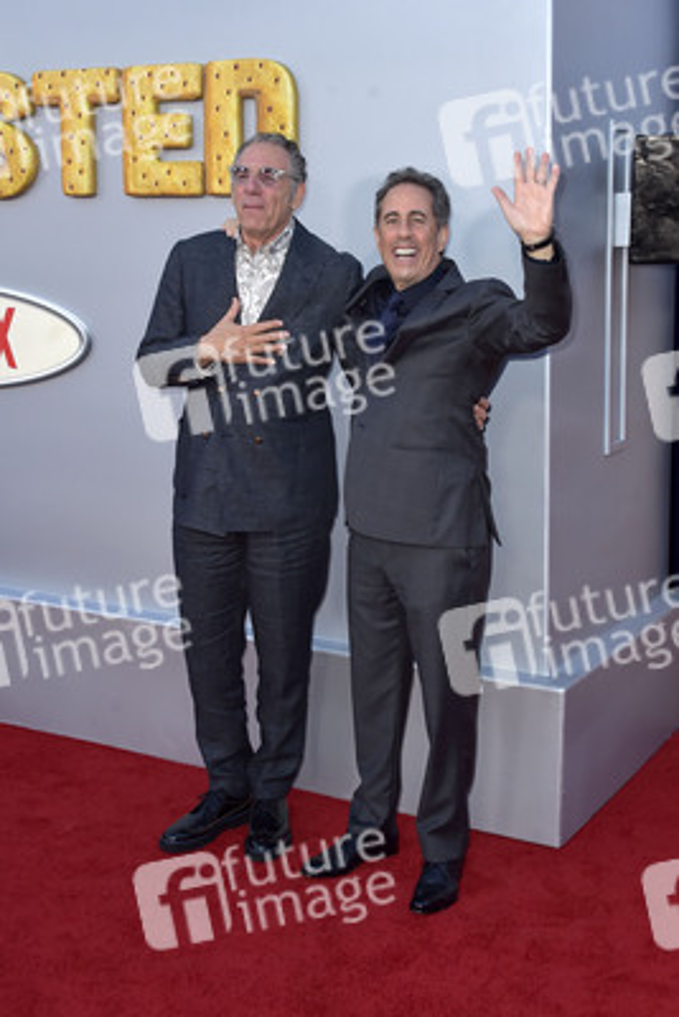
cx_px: 340
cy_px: 508
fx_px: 1074
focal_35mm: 38
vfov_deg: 50.7
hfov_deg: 35.1
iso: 400
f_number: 6.3
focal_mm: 38
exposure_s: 1/250
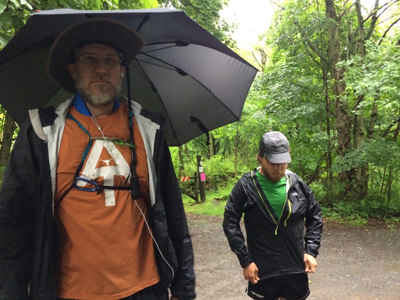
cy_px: 150
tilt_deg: +3.4
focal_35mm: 29
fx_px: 335
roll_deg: +2.6
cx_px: 200
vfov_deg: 48.2
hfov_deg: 61.7
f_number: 2.2
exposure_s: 1/30
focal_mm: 4.15
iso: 250
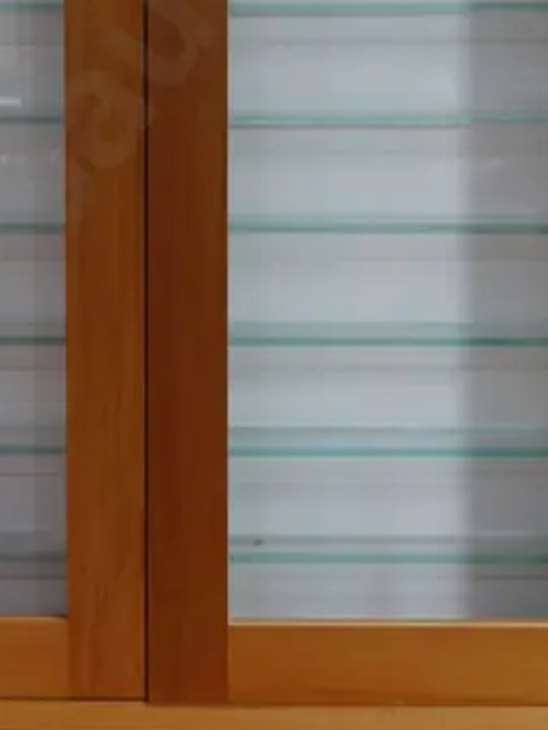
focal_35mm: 111
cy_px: 20
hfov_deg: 13.3
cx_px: 170
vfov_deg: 17.4
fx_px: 2342
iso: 640
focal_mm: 20
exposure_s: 1/60
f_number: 4.4
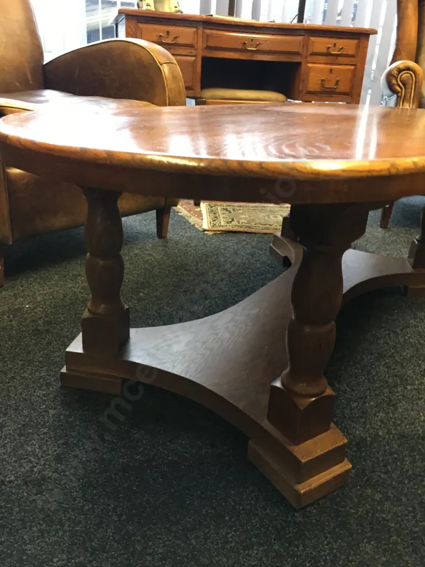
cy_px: 284
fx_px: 475
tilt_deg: -23.1
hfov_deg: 48.2
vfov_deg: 61.7
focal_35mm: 29
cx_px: 212
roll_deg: -3.5
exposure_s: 1/17
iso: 100
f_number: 2.2
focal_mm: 4.15
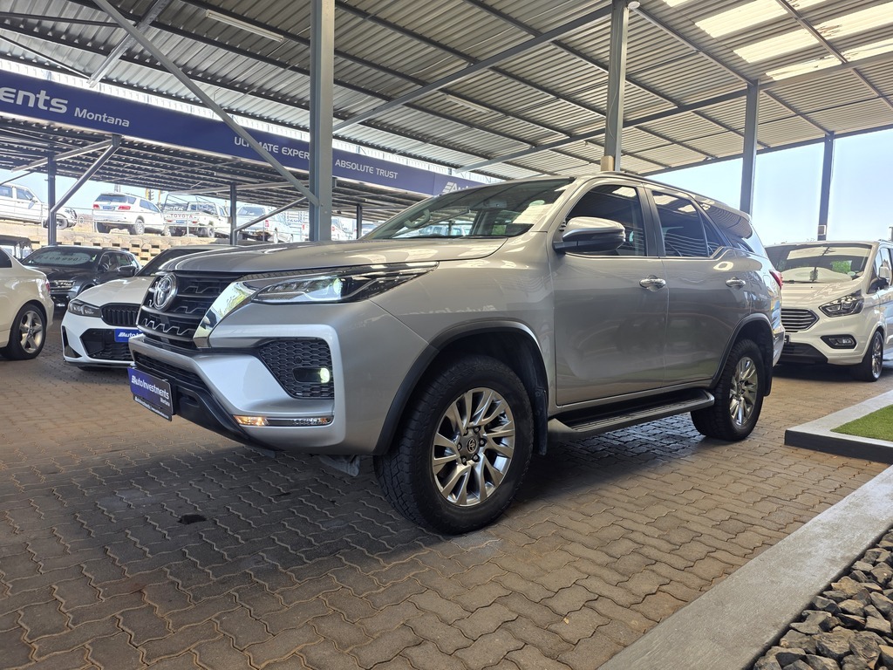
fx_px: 593
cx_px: 446
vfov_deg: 58.9
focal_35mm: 23
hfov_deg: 73.9
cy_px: 335
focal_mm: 6.25
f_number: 1.7
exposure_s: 1/180
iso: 50
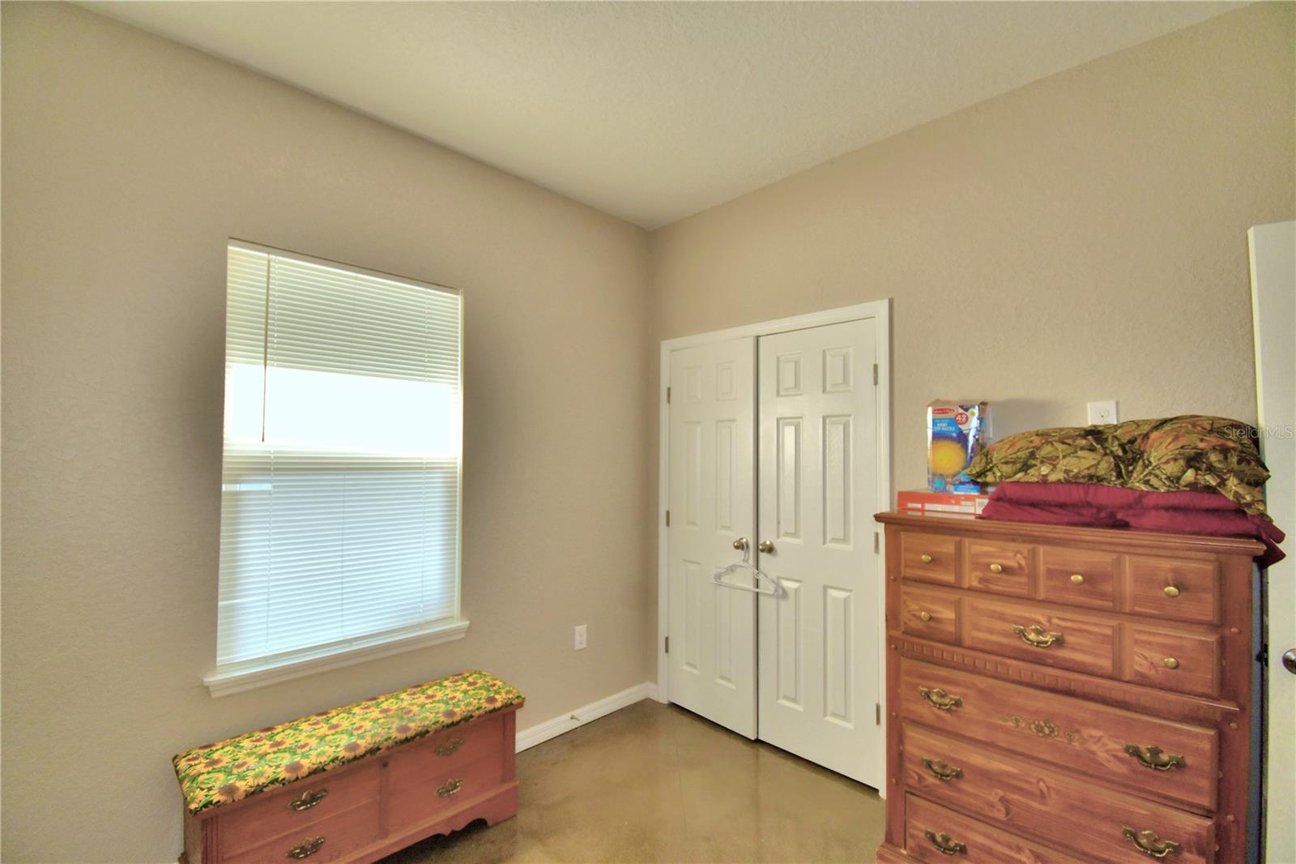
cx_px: 648
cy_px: 432
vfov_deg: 77.3
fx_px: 540
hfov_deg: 100.4
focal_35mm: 15
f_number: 4.5
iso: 200
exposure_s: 1/60
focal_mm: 10
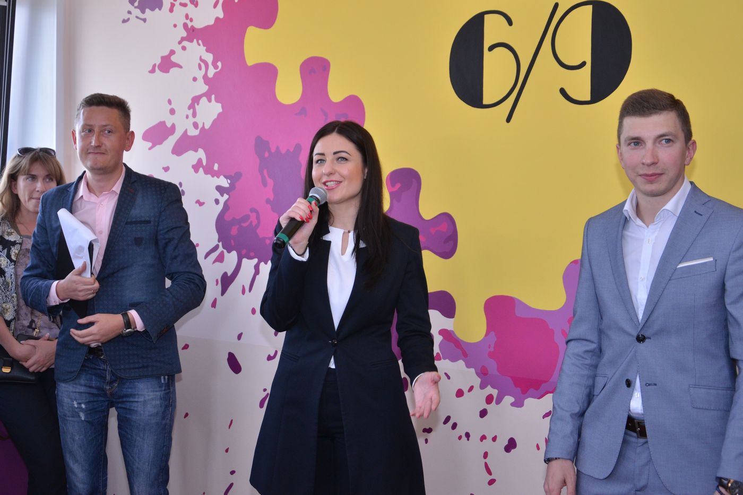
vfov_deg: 25.7
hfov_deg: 37.9
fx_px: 1083
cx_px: 372
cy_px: 248
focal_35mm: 52
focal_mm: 35
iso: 640
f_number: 4.5
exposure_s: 1/250
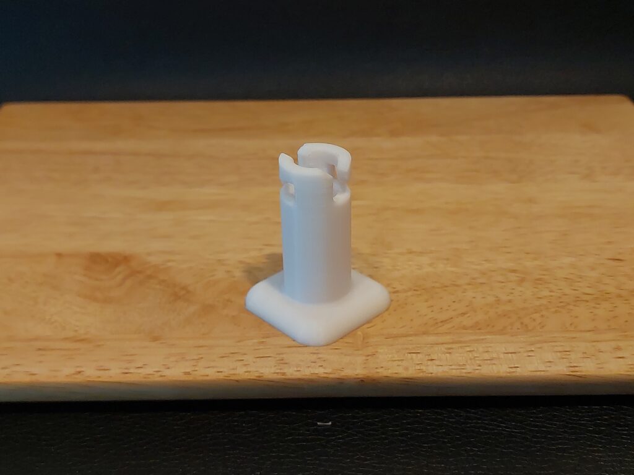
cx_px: 317
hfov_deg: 69.4
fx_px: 458
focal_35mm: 25
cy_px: 238
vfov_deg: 54.9
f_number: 1.8
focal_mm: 5.23
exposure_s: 1/100
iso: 262
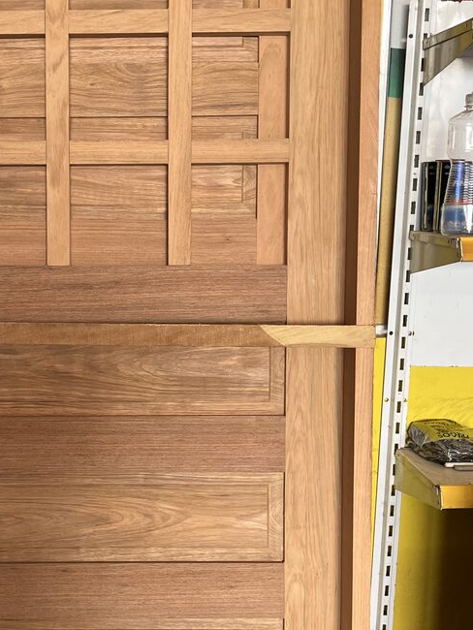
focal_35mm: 56
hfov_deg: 25.8
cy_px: 364
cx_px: 127
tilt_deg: -12.8
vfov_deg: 34.3
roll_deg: -0.6
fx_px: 1020
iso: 80
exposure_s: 1/60
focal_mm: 5.1
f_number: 1.6
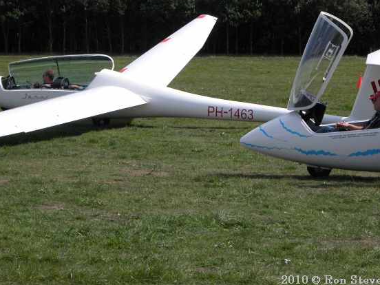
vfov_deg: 11.9
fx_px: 1361
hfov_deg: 15.9
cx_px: 185
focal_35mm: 124
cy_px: 121
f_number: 5.8
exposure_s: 1/504
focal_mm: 27.3
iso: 100
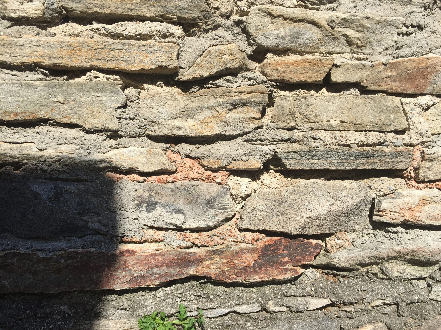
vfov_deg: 48.2
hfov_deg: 61.7
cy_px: 165
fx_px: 369
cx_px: 220
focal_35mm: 29
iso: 32
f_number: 2.2
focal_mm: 4.15
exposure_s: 1/1980
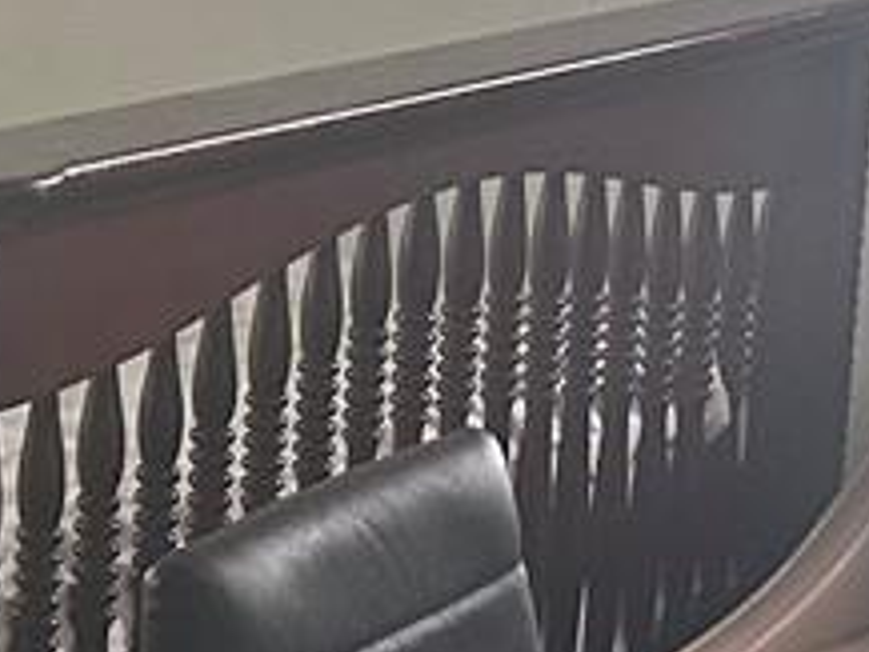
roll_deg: -2.2
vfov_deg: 8.4
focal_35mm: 177
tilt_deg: -11.3
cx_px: 0
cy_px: 332
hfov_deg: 11.1
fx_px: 4446
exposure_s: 1/121
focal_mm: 6.86
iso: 200
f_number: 1.78
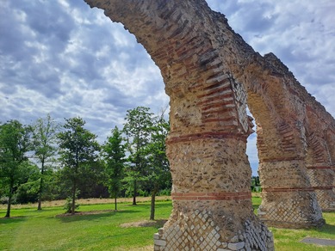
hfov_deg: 69.4
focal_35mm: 25
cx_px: 168
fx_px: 242
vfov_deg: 54.9
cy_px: 126
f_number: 1.8
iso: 32
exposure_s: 1/3145
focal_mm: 4.65
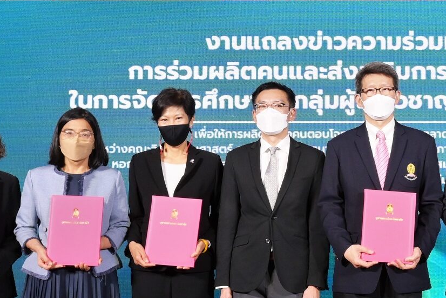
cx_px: 367
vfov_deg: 25.6
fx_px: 644
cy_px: 238
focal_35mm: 52
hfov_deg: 36.7
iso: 2500
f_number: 11
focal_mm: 24
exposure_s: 1/125
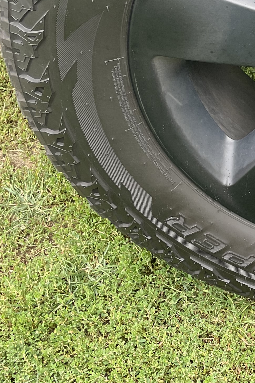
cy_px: 41
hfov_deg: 16.5
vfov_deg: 26.2
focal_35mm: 75
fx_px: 797
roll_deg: -1.6
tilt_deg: -40.9
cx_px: 383
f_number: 1.6
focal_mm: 4.2
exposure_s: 1/121
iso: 80
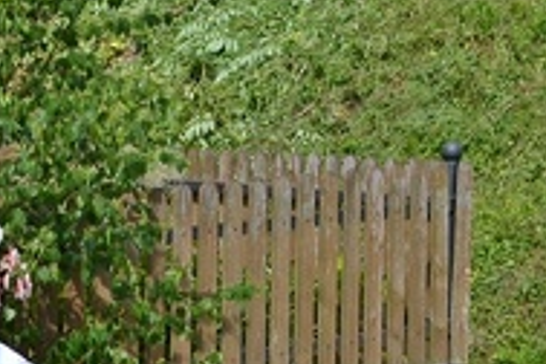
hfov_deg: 14.4
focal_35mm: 138
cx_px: -90
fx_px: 2093
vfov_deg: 9.9
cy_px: 182
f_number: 5
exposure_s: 1/1250
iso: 200
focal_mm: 22
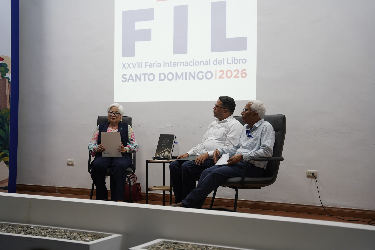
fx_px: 582
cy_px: 125
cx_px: 188
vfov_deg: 24.2
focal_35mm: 56
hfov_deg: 35.7
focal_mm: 55.9
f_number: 2.8
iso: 400
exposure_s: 1/60
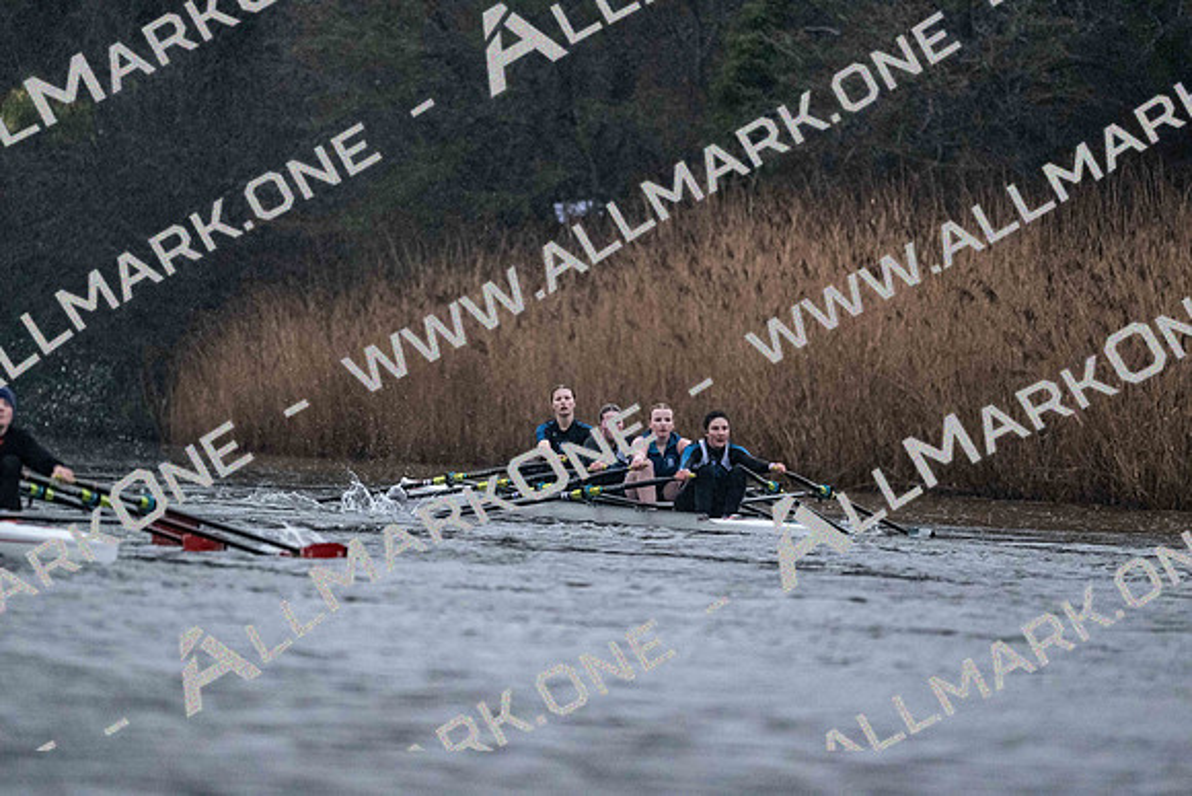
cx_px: 596
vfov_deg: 3.4
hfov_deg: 5.2
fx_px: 13247
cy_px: 398
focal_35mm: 400
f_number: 4.5
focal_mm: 400
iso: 8000
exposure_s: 1/1600
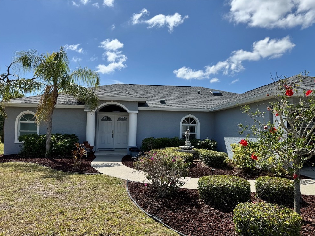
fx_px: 227
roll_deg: -0.9
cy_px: 122
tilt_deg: +2.5
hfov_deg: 69.4
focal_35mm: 25
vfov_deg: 54.9
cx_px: 160
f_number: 1.78
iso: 80
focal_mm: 6.76
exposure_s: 1/5814
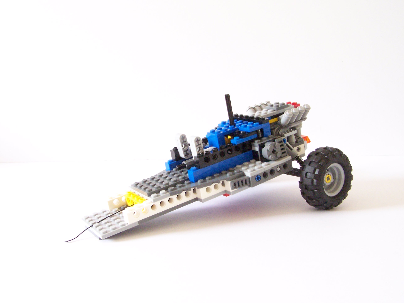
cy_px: 152
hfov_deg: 49.0
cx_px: 202
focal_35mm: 38
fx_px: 443
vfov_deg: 37.7
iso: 400
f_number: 6.3
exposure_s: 1/15
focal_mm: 6.3
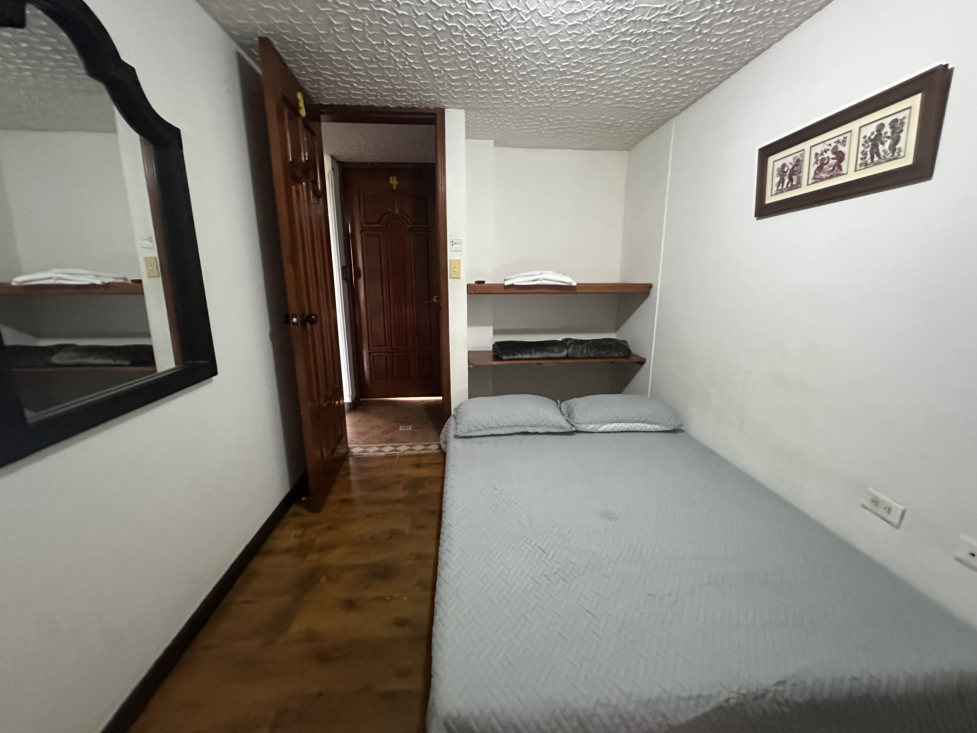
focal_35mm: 14
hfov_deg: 102.1
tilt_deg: -11.8
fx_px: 395
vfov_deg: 85.7
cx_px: 488
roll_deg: -2.0
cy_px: 366
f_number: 2.2
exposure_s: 1/60
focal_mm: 2.22
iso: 1250
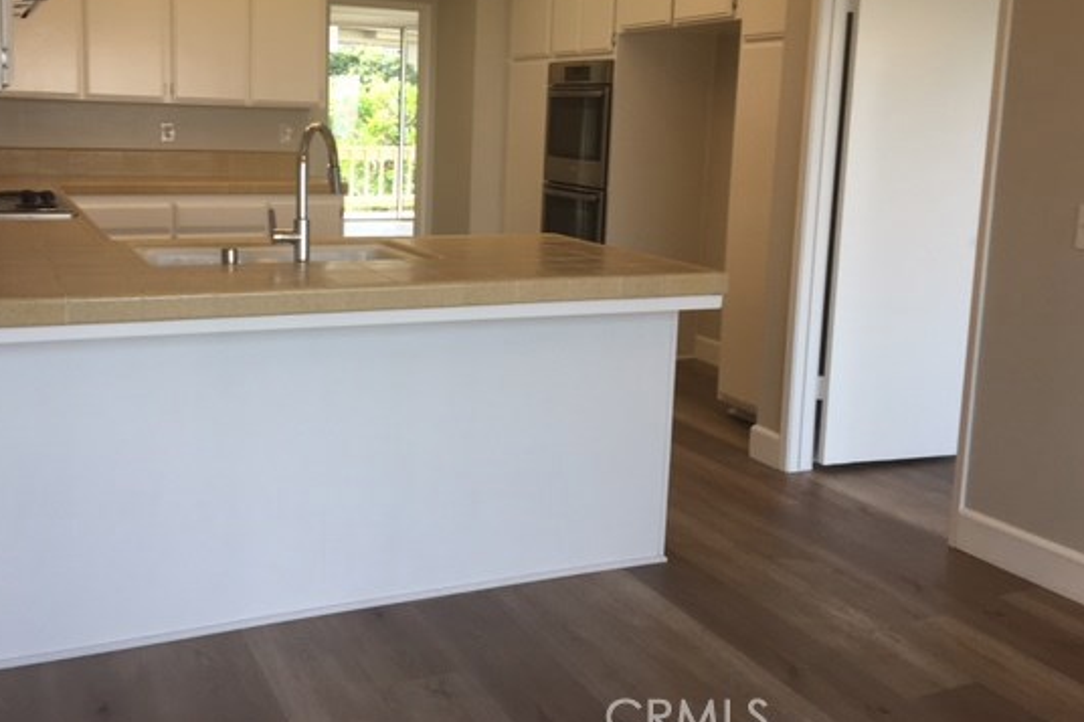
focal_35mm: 36
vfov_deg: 36.6
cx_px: 471
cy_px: 261
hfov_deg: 53.0
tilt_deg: -8.1
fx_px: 1084
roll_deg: -1.5
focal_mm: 4.15
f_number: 2.2
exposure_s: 1/100
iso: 32
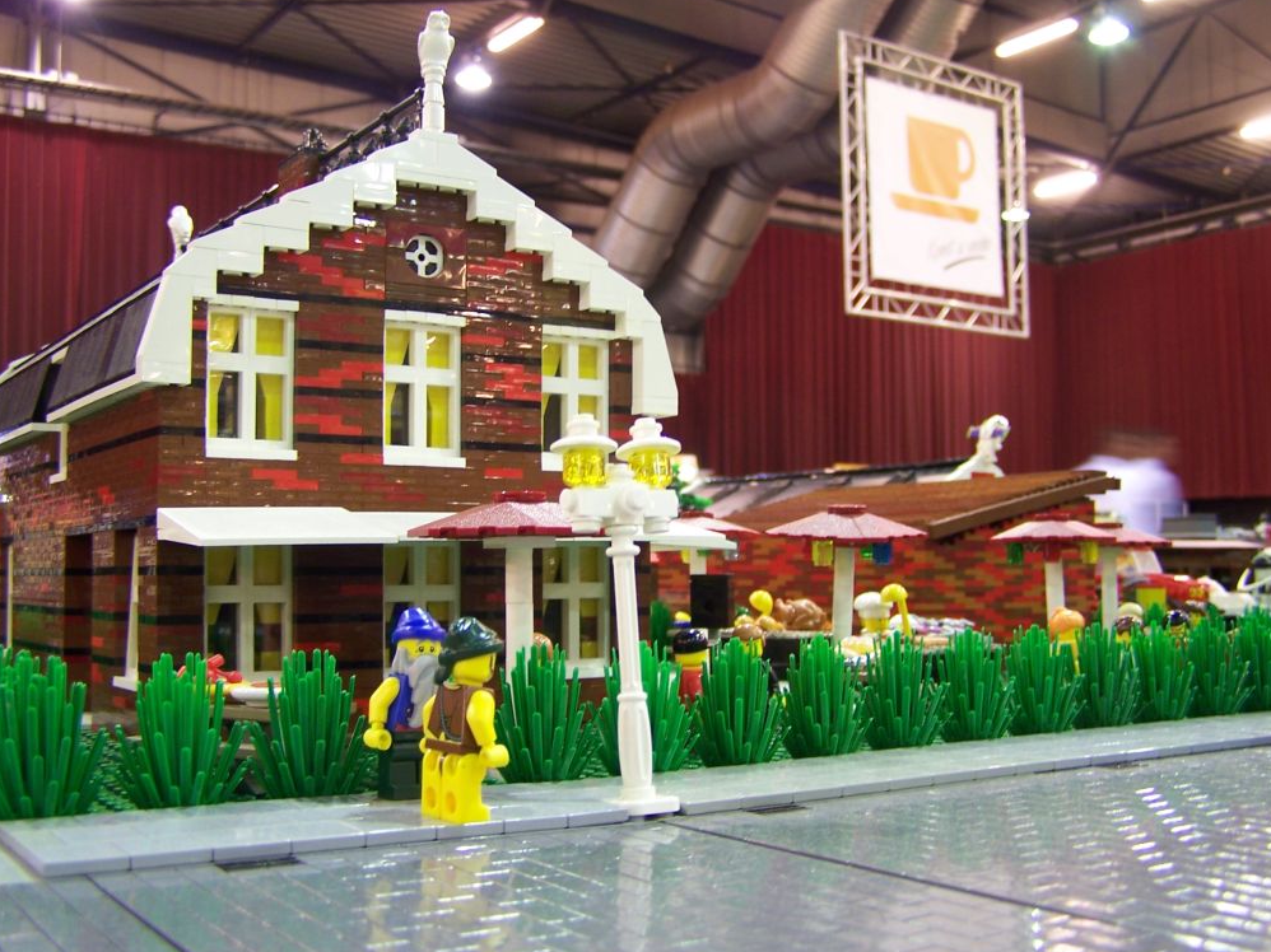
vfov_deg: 36.8
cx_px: 624
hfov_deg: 47.9
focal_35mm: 39
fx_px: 1432
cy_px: 473
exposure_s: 1/2
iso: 80
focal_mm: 6.3
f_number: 2.8
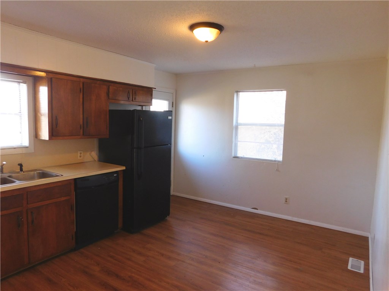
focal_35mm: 24
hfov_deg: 71.6
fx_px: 270
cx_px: 194
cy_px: 146
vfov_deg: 56.8
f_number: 3
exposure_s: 1/30
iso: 160
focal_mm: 4.1
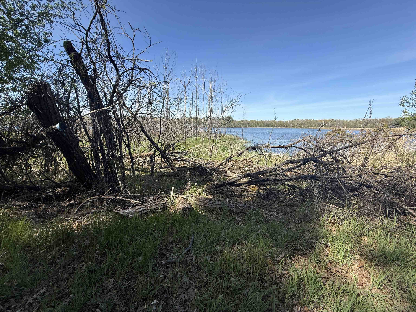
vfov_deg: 85.7
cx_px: 208
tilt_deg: -9.7
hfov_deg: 102.1
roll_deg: -0.5
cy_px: 156
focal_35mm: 14
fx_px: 168
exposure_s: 1/1050
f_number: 2.2
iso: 50
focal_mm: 2.22
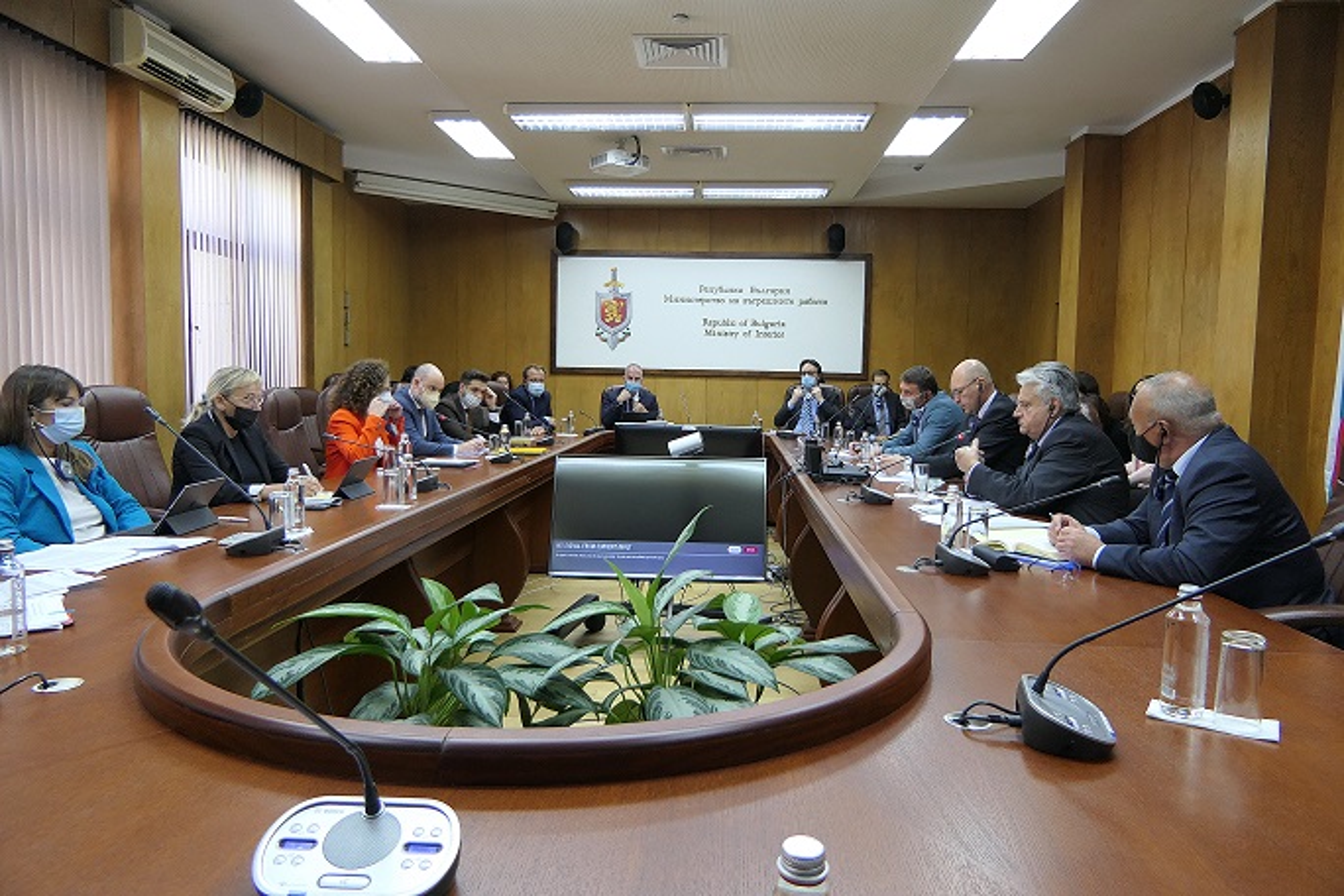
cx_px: 672
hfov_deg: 73.7
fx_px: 896
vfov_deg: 53.1
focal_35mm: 24
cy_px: 448
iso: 320
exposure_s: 1/60
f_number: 2.8
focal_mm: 8.8
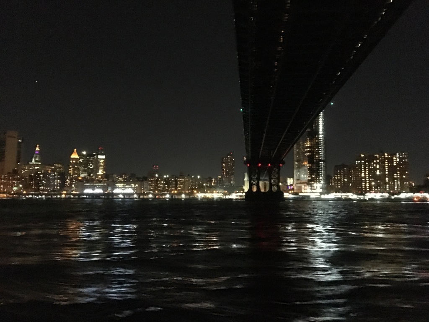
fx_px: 359
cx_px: 214
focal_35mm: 29
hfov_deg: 61.7
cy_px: 161
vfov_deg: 48.2
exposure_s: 1/15
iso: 2000
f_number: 2.2
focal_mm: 4.15
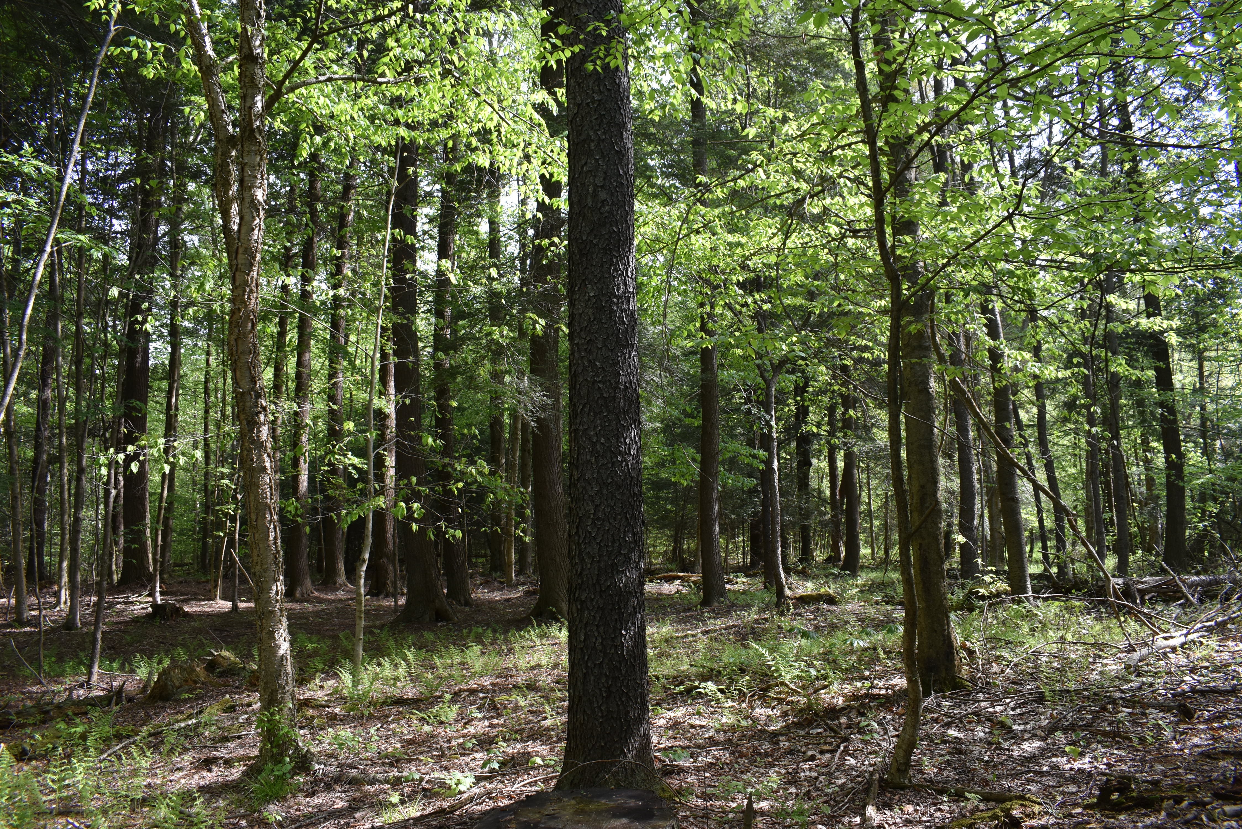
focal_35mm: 27
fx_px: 932
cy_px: 414
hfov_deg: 67.4
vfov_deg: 48.0
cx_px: 621
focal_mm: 18
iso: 400
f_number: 6.3
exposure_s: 1/160
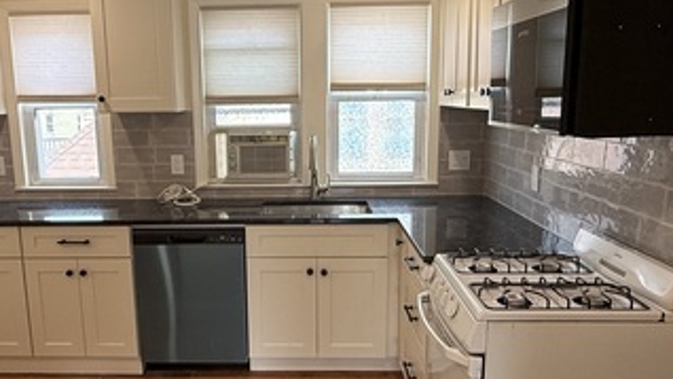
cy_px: 203
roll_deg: +0.9
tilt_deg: -10.8
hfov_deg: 60.7
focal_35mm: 32
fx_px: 571
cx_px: 283
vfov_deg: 36.7
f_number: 2.2
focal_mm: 2.22
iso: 125
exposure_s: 1/99
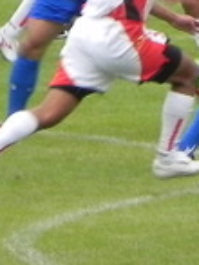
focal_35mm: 1582
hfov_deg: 0.9
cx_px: 139
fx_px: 12144
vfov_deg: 1.3
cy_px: -79
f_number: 5
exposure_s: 1/174
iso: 160
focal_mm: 51.8
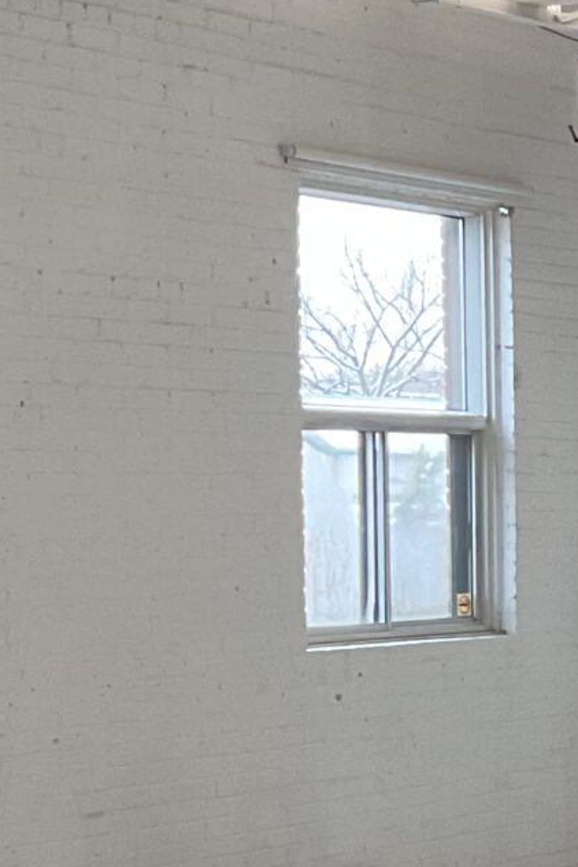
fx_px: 2938
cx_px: 1692
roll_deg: +0.1
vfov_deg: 16.7
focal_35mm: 122
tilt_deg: -3.3
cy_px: 629
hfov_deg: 9.2
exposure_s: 1/120
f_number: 1.8
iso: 64
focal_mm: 3
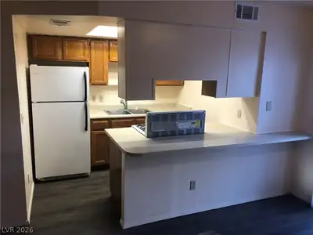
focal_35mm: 28
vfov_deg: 49.7
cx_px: 156
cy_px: 118
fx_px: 253
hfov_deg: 63.4
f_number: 1.8
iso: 40
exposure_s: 1/30
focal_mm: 3.99
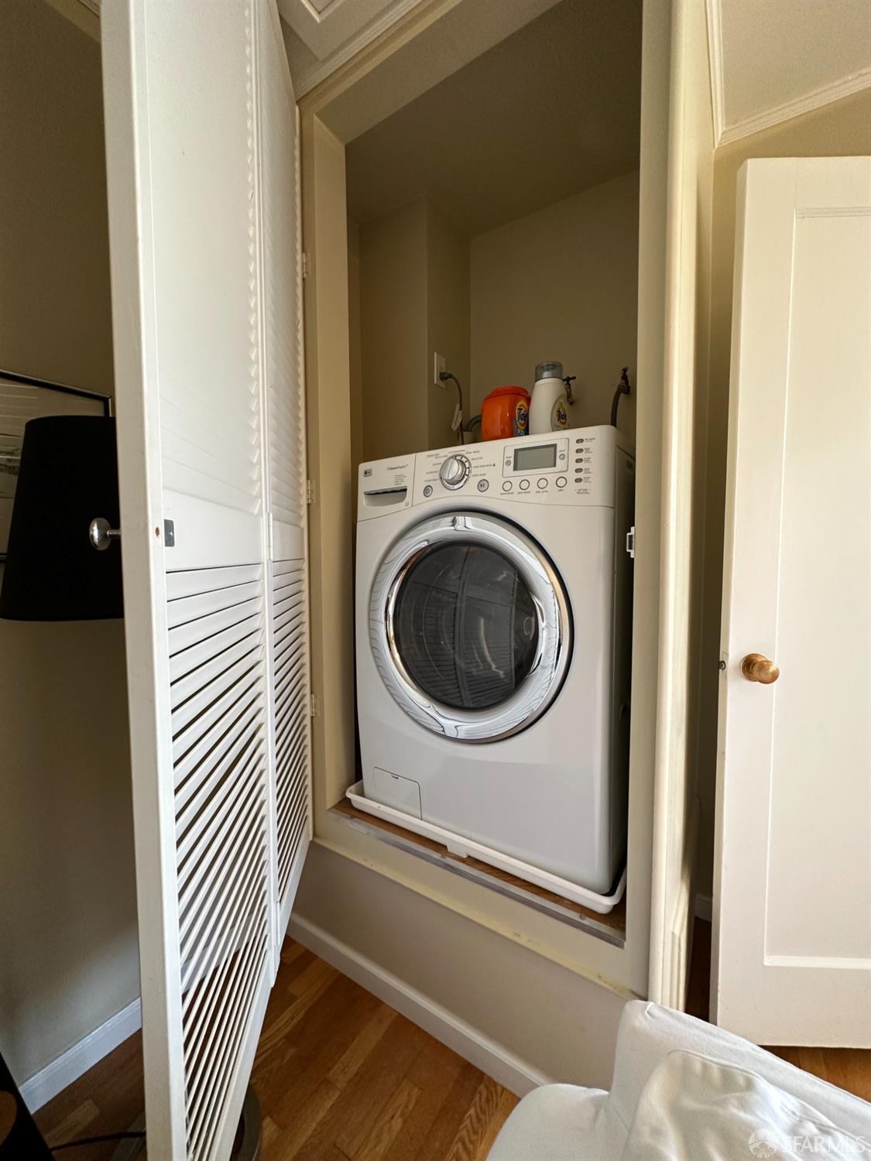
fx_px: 470
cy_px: 580
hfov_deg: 85.7
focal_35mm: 14
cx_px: 436
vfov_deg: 102.1
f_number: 2.2
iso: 200
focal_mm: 2.22
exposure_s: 1/60
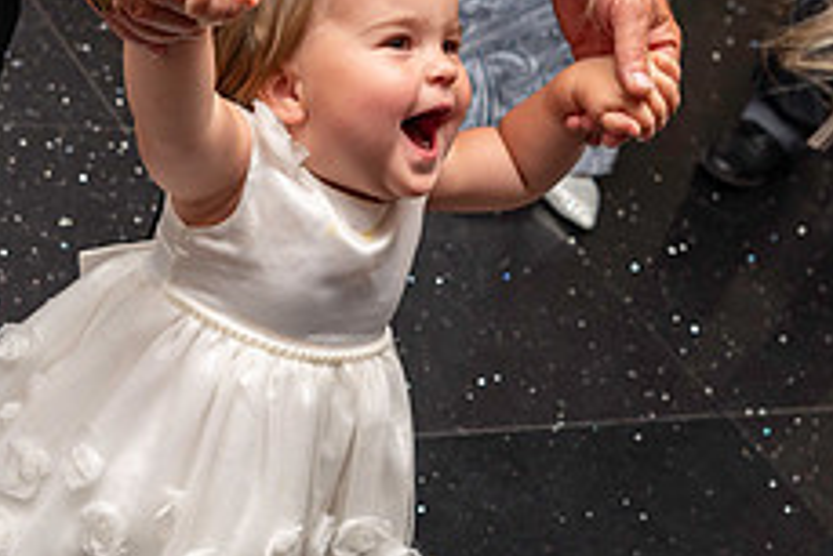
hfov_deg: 23.6
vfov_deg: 15.9
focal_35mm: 86
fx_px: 1991
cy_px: 305
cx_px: 407
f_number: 4.5
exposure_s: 1/125
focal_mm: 34
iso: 800
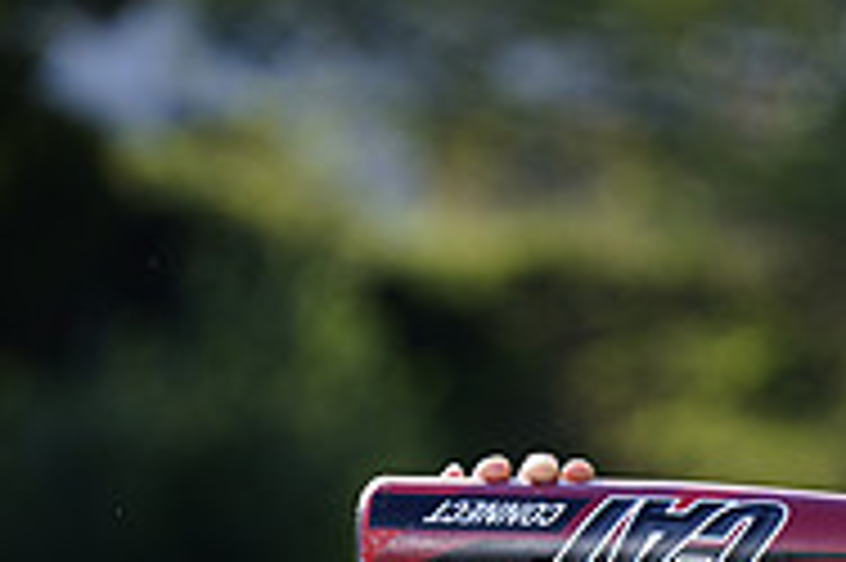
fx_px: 11763
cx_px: 1233
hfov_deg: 4.1
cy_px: 856
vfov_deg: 2.7
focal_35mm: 501
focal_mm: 162
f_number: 5
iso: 100
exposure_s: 1/250
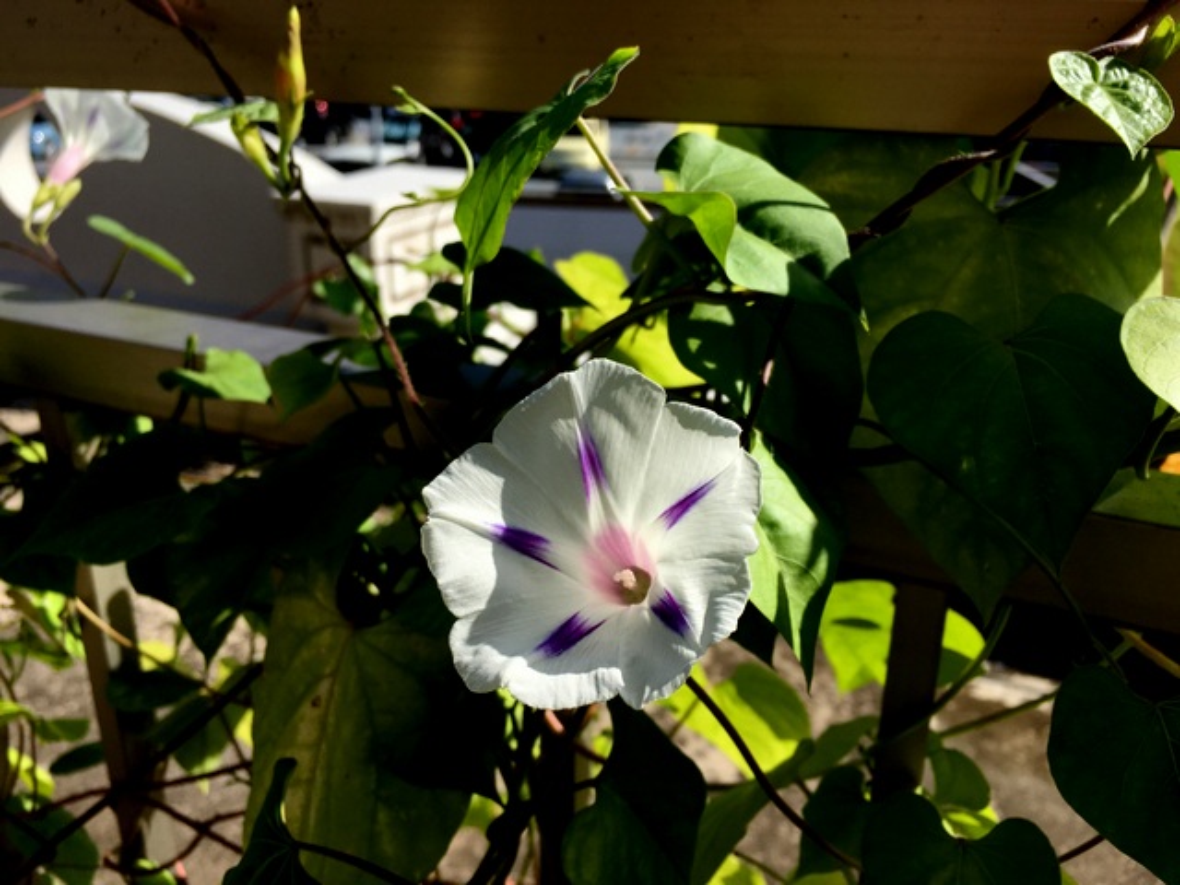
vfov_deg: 48.2
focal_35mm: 29
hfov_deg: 61.7
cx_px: 590
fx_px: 989
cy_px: 442
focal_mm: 4.15
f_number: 2.2
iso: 25
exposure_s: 1/1451
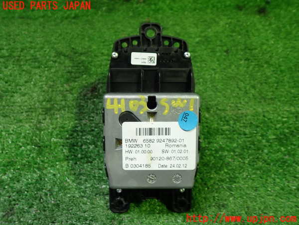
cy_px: 112
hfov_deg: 60.0
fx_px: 259
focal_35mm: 30
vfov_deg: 46.8
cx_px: 150
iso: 200
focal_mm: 5.4
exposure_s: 1/60
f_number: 2.3
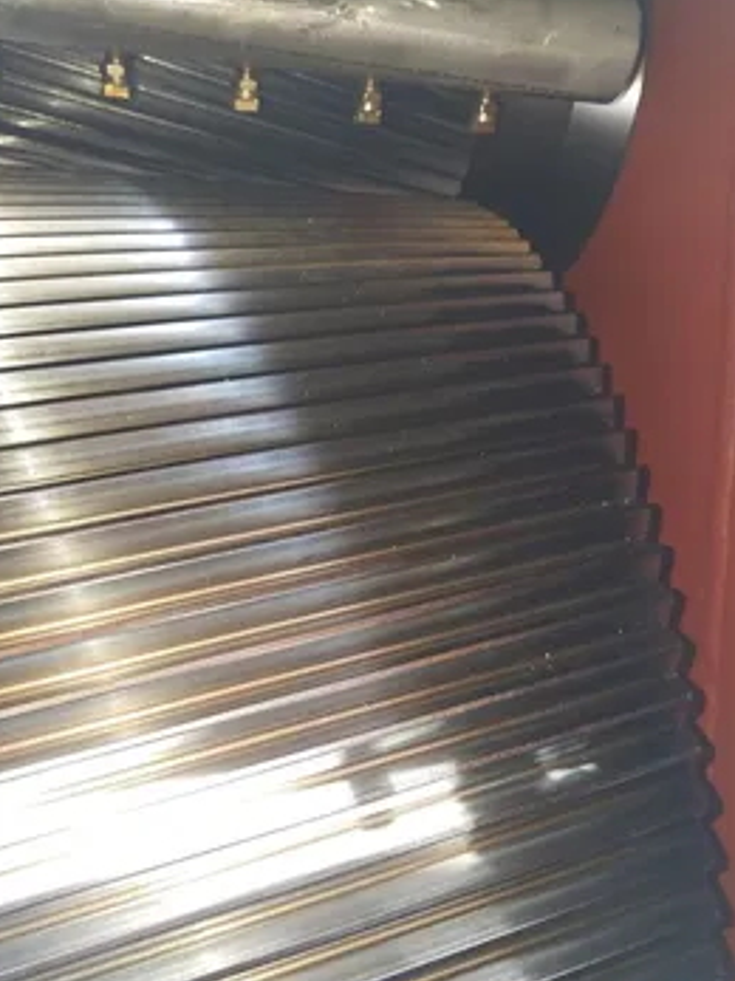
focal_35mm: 30
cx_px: 382
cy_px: 498
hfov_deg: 46.8
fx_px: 850
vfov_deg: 60.0
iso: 64
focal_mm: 4.2
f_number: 1.7
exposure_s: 1/60
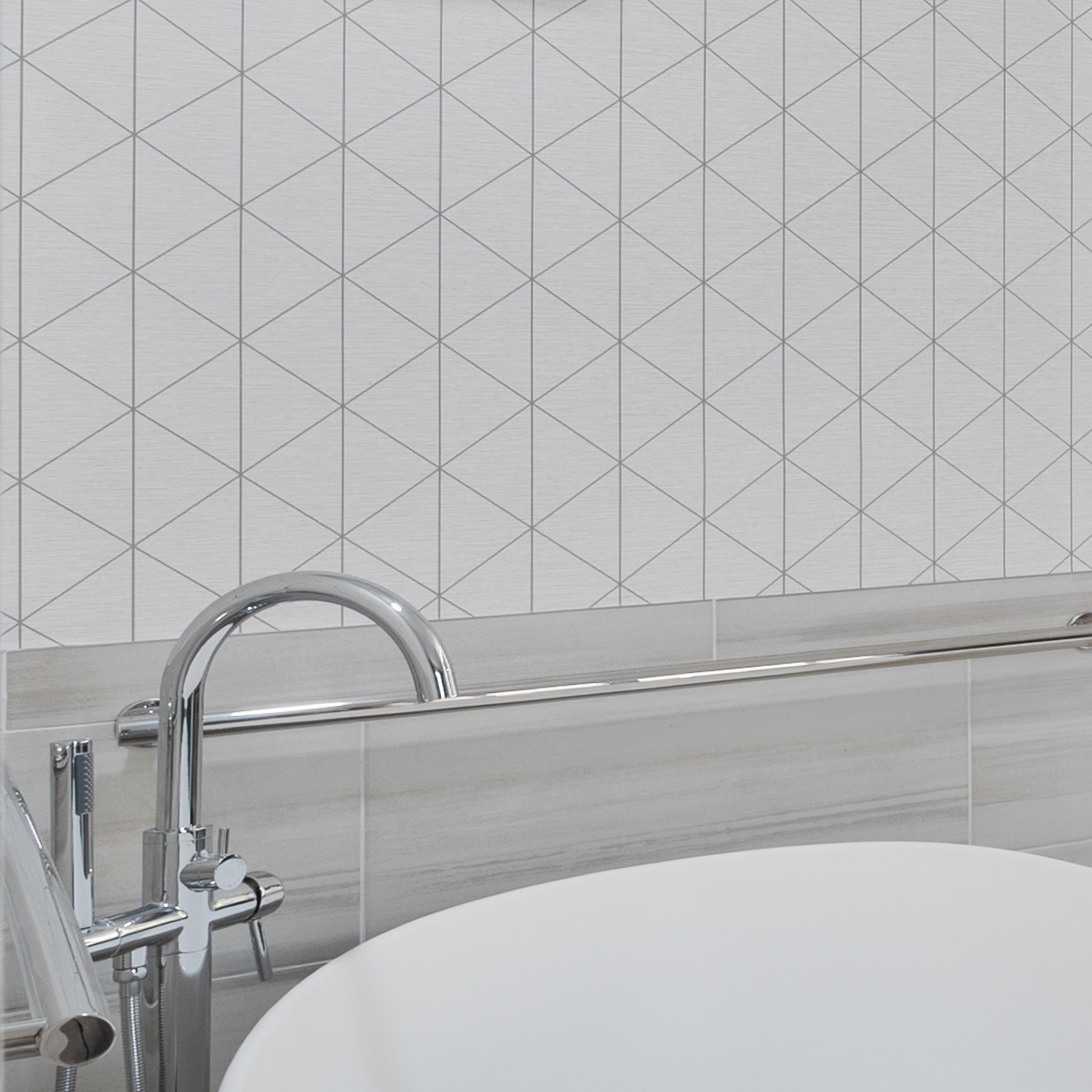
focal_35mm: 60
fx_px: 2141
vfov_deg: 28.4
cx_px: 2546
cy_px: 352
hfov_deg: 15.8
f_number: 8
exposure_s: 1/13
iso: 400
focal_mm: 14
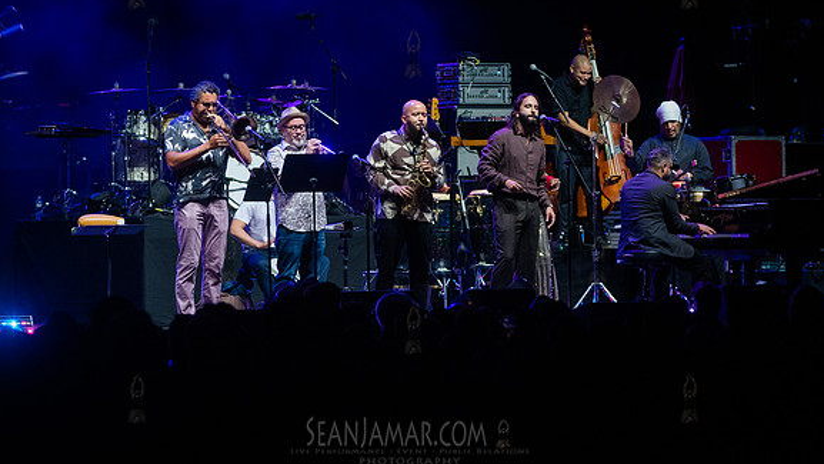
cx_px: 413
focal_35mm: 200
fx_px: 4371
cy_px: 191
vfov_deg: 6.1
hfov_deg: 10.8
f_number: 4.5
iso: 6400
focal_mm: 155
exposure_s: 1/1000
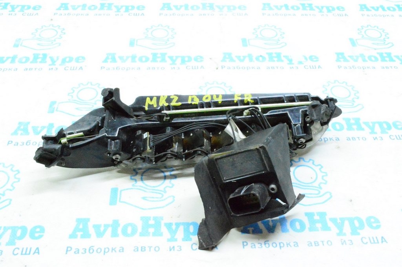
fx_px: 452
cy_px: 134
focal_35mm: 40
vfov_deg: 33.0
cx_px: 201
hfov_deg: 48.0
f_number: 25
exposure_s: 1/25
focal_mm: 27
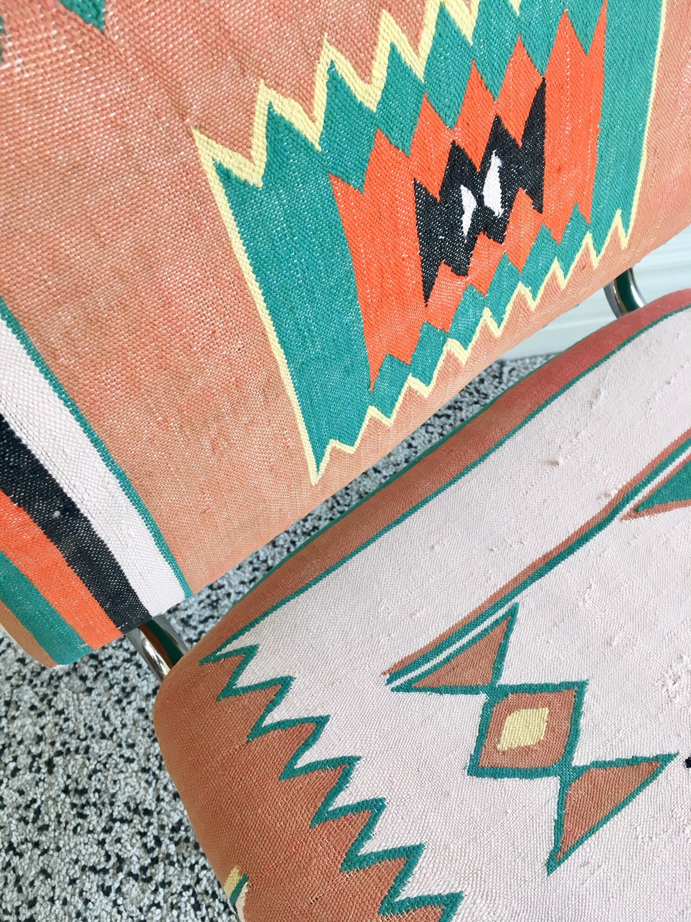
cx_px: 346
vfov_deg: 61.7
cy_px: 461
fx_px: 772
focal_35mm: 29
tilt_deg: -58.8
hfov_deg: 48.2
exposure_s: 1/33
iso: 25
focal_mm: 4.15
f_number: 2.2
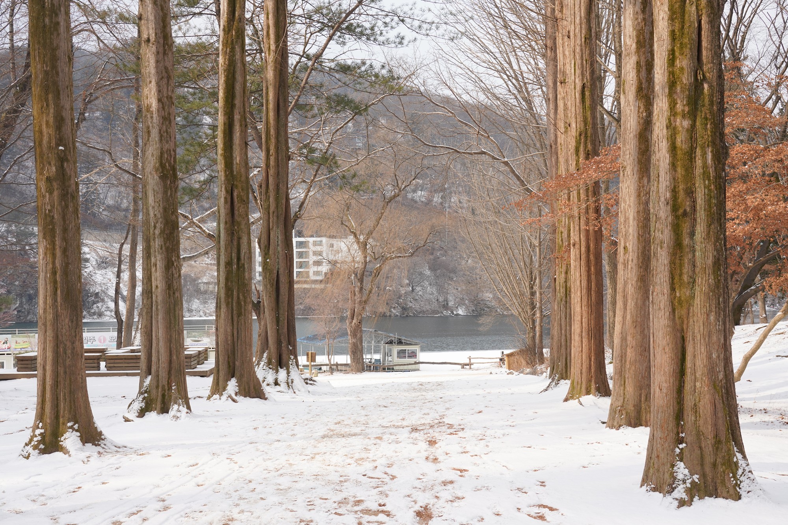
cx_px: 394
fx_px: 963
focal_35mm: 44
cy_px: 262
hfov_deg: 44.5
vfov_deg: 30.5
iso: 320
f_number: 16
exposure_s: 1/100
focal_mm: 44
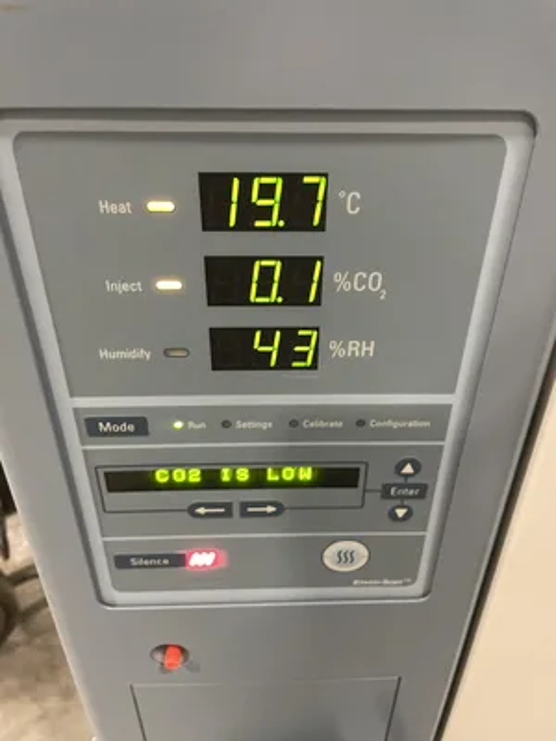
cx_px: 278
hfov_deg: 53.1
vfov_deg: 67.3
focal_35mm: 26
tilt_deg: -32.1
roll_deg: -1.0
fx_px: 557
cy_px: 370
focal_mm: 4.2
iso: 640
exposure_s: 1/40
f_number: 1.6
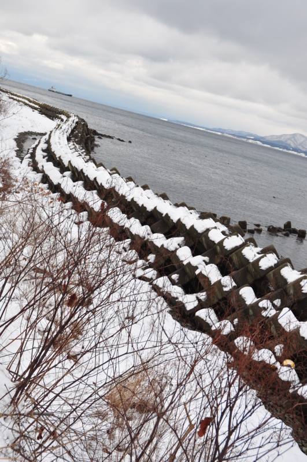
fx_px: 481
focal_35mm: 38
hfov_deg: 35.4
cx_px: 154
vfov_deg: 51.3
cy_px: 231
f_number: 5.6
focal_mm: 25
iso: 320
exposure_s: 1/200
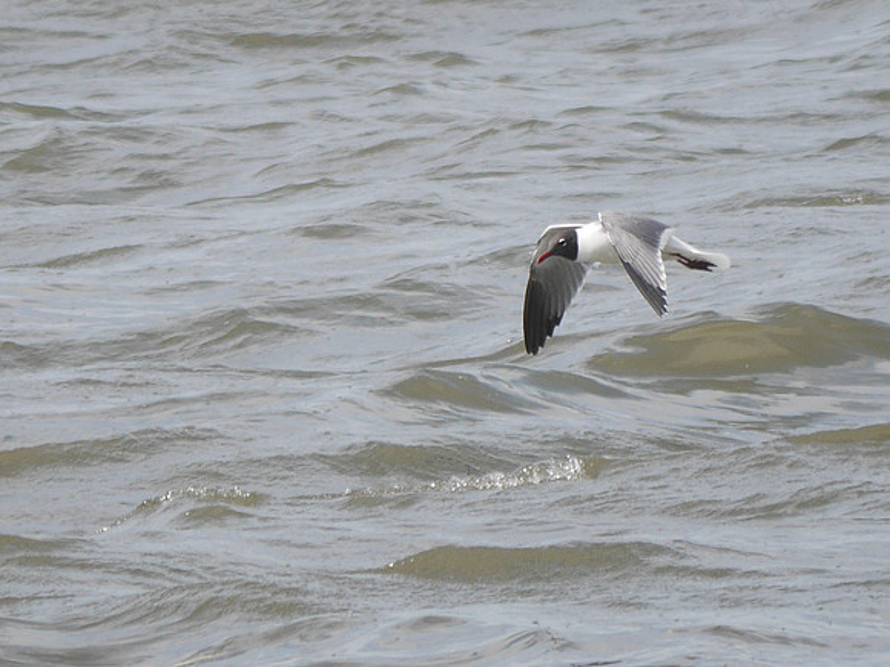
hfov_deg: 3.3
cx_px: 445
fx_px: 15426
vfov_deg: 2.5
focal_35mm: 600
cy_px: 334
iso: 200
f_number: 5.6
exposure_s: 1/1000
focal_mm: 300
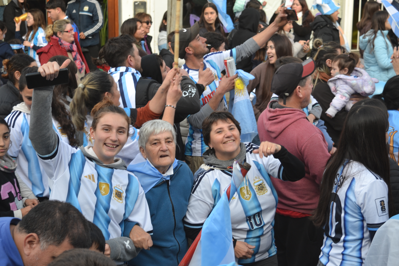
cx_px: 201
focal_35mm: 65
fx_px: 720
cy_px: 131
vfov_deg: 20.9
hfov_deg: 31.0
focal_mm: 42
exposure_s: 1/125
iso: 160
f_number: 5.6
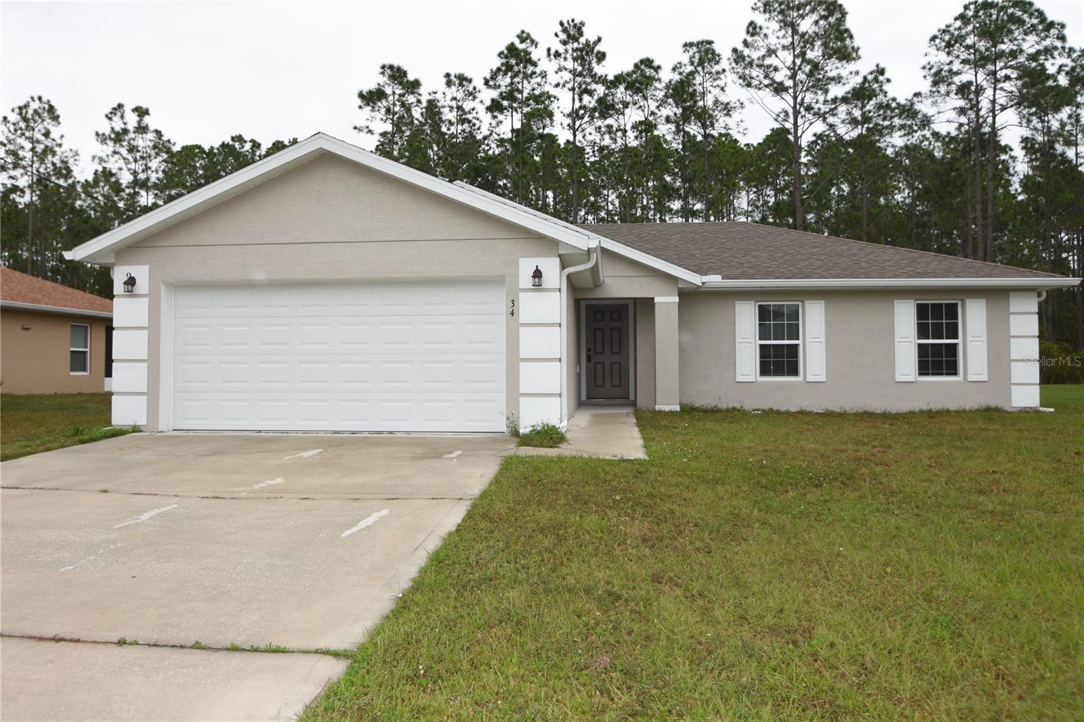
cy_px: 361
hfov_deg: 73.8
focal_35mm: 24
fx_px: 722
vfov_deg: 53.1
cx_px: 542
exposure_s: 1/100
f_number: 5
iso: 100
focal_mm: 16
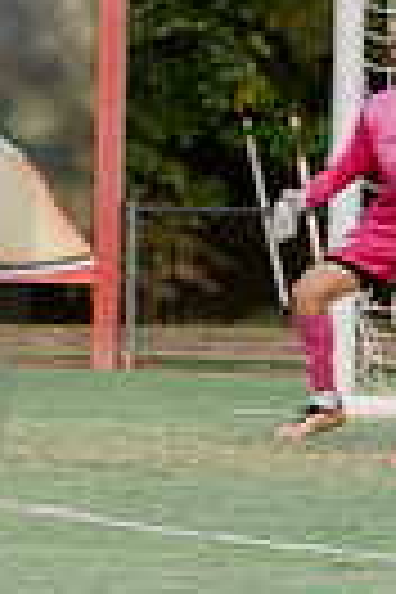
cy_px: 214
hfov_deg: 2.3
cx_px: -1389
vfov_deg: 3.5
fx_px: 9652
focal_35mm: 585
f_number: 4.5
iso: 640
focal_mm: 90
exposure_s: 1/250
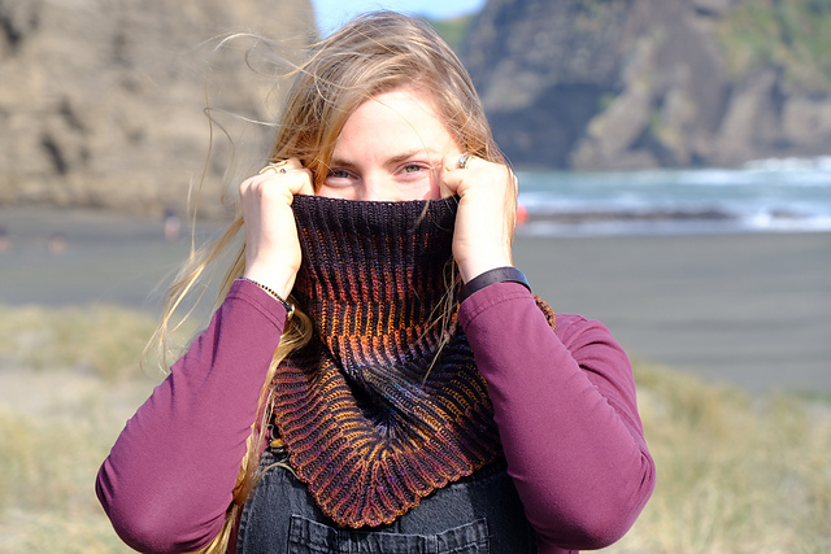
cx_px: 416
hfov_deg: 18.3
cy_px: 277
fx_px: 2586
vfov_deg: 12.2
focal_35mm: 112
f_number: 5.6
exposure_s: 1/240
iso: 200
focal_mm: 74.4
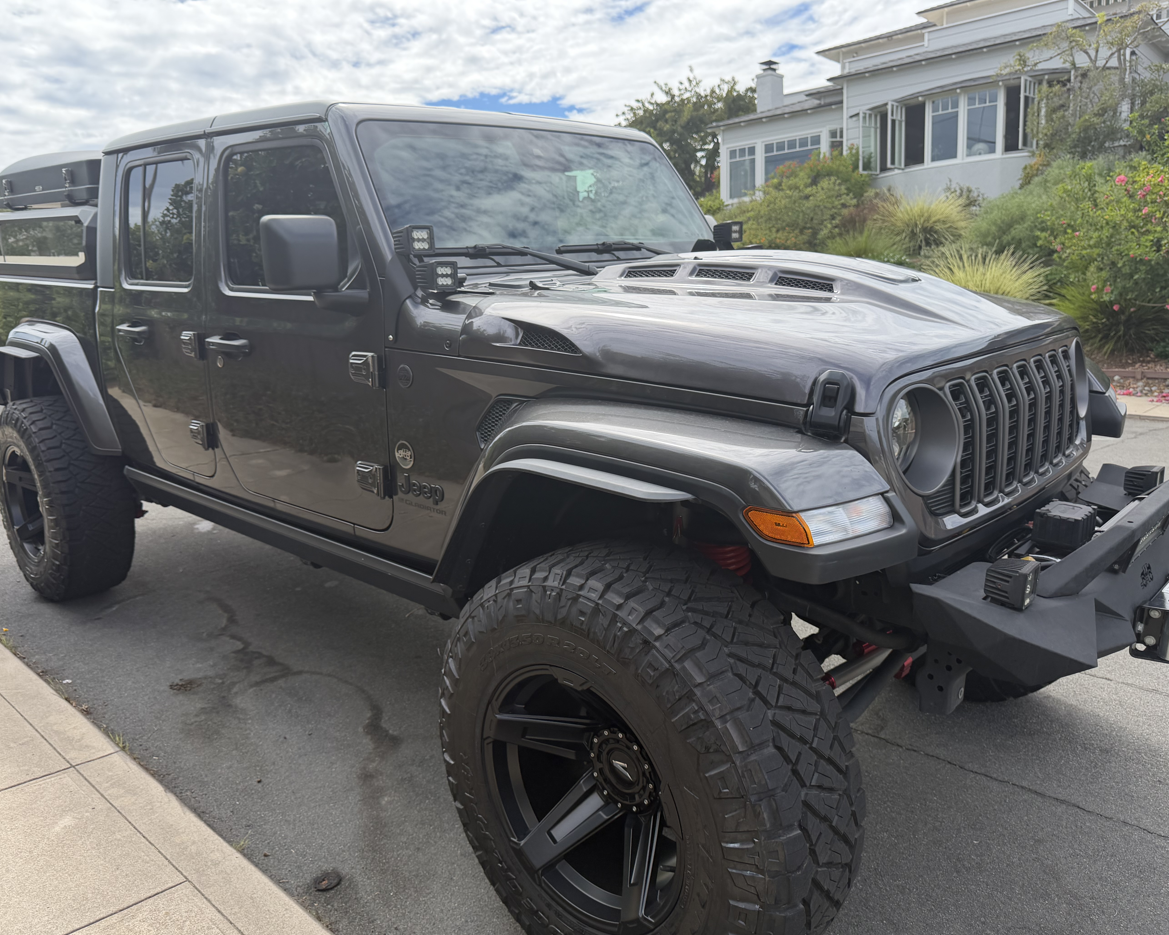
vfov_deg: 54.9
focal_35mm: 26
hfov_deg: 66.0
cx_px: 562
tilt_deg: -9.6
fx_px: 899
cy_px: 465
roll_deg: +2.5
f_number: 1.78
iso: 100
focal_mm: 6.76
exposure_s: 1/2445
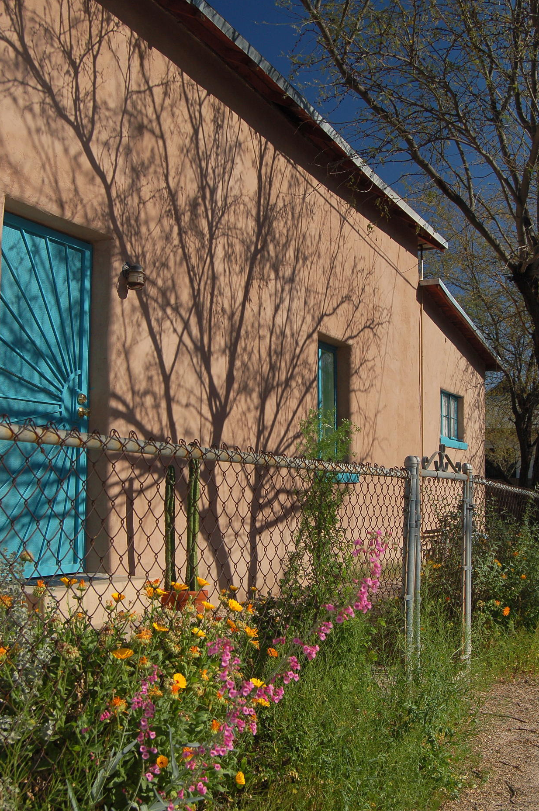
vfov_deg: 46.4
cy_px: 421
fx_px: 945
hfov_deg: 31.8
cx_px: 282
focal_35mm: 42
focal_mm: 26
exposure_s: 1/320
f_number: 9
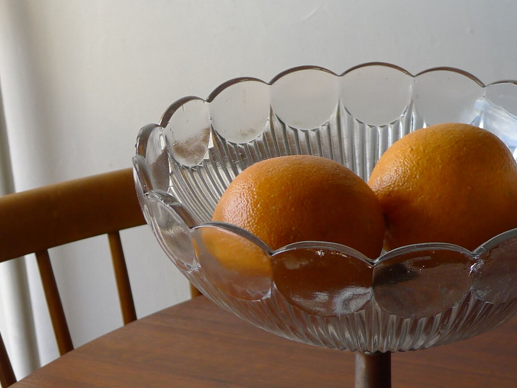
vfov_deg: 18.1
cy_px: 290
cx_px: 360
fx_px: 1210
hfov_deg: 24.0
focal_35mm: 81
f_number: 2.5
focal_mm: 7.9
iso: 80
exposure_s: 1/80
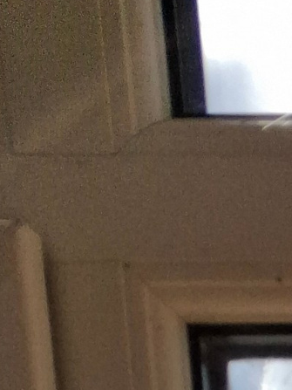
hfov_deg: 6.5
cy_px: 1467
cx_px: 1094
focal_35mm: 191
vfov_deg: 7.7
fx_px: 2149
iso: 25
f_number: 1.8
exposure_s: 1/1374
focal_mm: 4.69
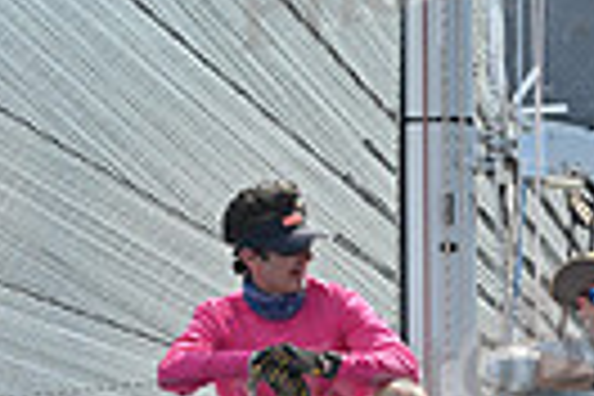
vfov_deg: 3.8
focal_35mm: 359
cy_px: 520
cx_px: 1102
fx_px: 5923
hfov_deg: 5.6
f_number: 6.3
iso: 250
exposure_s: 1/1250
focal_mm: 82
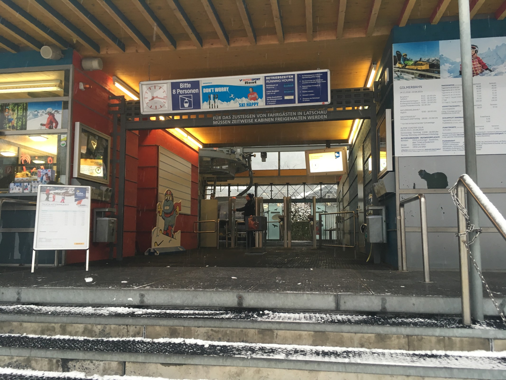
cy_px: 190
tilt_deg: +5.2
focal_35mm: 29
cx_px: 253
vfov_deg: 48.2
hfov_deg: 61.7
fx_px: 424
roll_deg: -0.6
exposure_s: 1/33
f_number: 2.2
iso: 80
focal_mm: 4.15
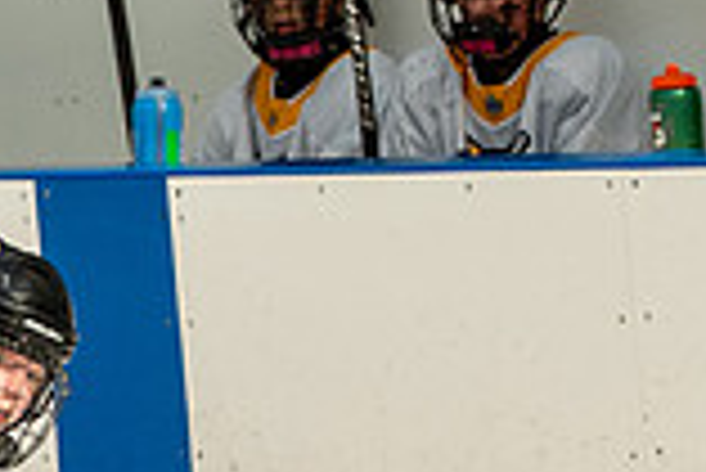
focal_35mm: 959
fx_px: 18824
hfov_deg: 2.1
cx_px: -128
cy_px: 702
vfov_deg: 1.4
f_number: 3.5
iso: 800
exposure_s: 1/1600
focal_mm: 129
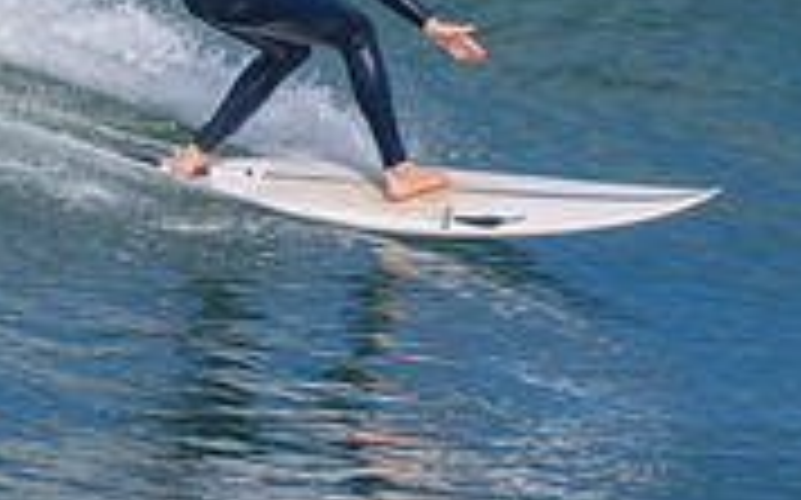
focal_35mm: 2493
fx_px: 54387
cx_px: 356
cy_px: -160
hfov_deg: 0.8
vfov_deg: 0.5
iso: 450
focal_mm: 500
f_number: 5.6
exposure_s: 1/2000
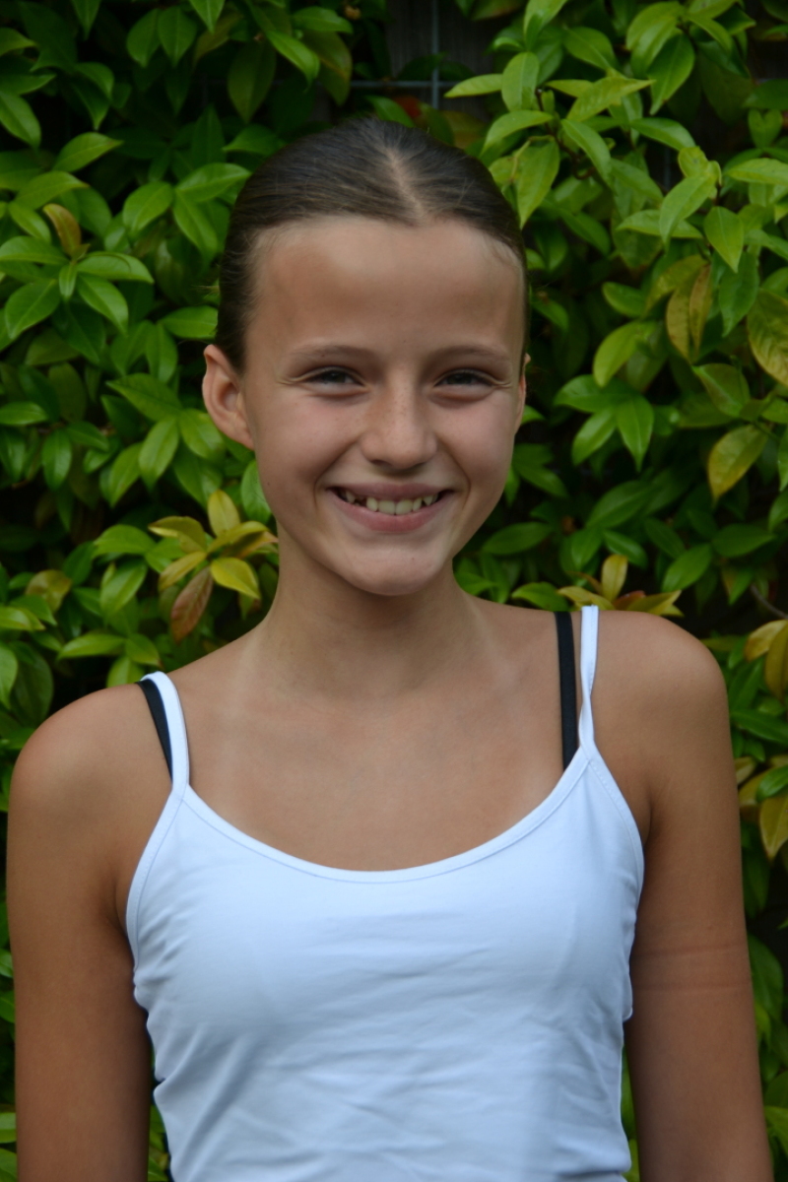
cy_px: 591
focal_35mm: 123
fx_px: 4038
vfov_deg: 16.7
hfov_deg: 11.1
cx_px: 394
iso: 100
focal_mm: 82
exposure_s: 1/125
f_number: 5.6
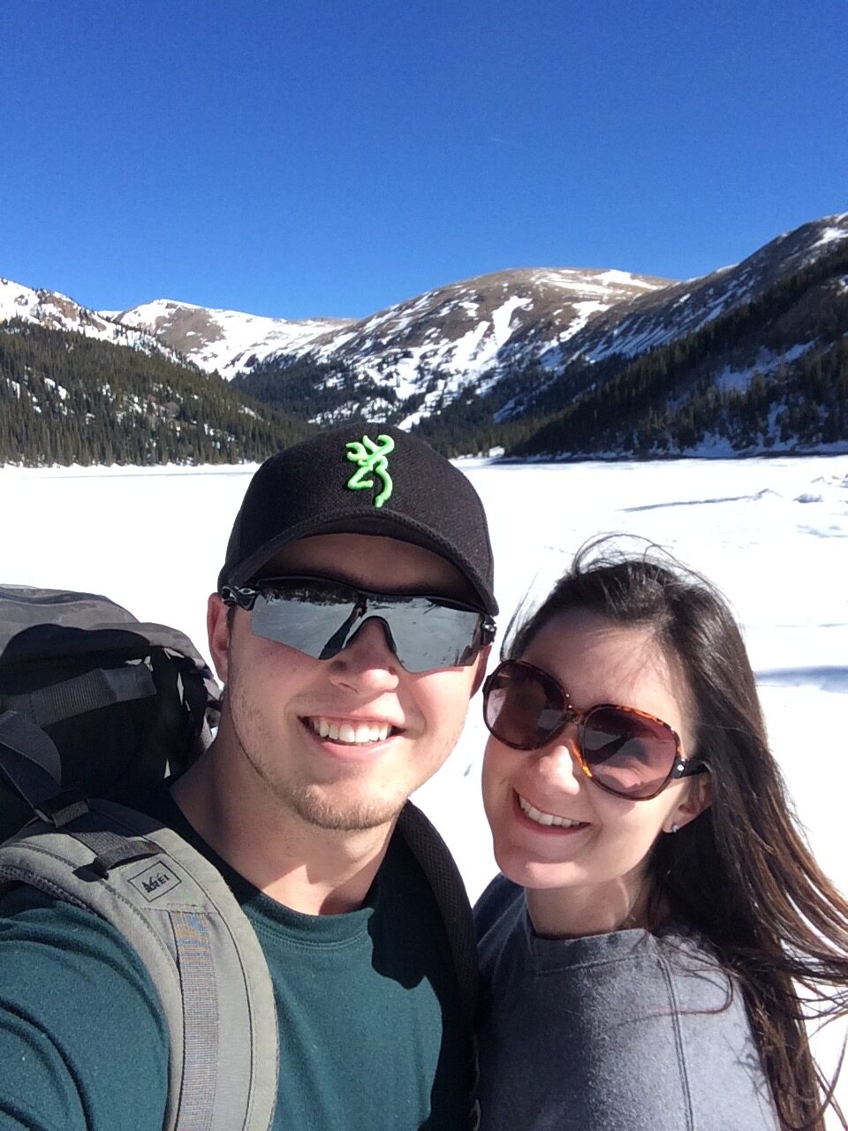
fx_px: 1078
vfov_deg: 55.4
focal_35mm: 33
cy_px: 566
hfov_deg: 42.9
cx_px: 424
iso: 50
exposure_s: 1/1458
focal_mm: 2.15
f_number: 2.4
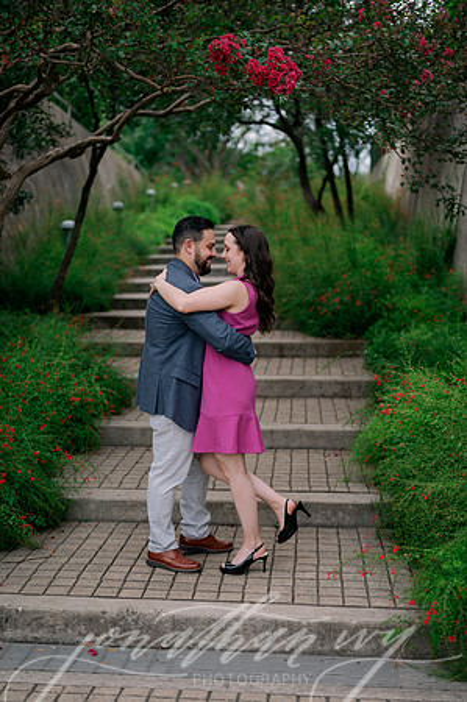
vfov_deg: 39.6
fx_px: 975
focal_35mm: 50
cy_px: 351
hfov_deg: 26.9
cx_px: 234
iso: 80
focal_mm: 50
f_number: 2
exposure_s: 1/400
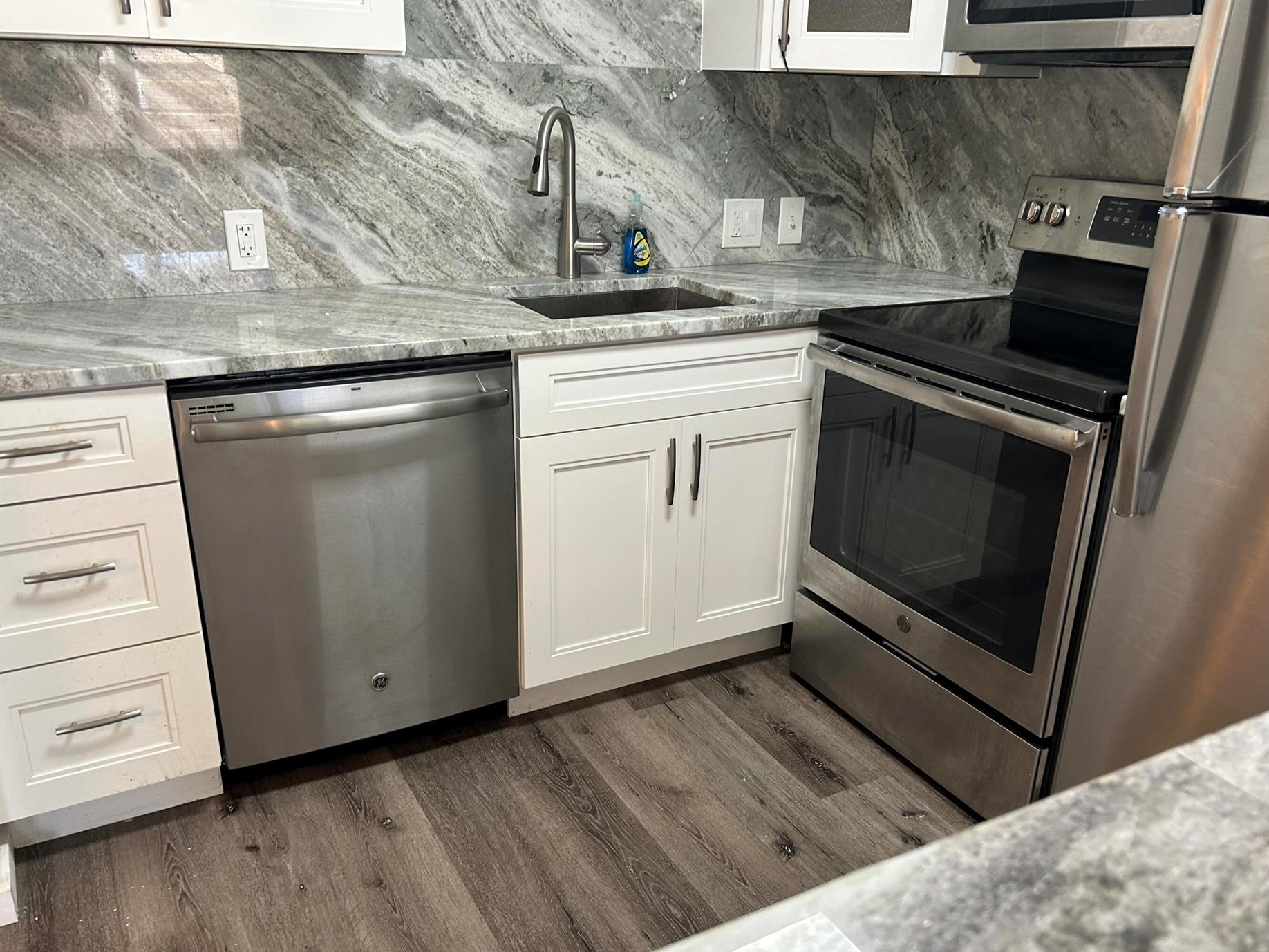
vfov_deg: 48.2
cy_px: 515
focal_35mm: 29
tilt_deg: -21.5
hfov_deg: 61.6
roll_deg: -1.0
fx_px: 1063
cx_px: 653
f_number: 1.5
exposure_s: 1/60
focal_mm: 5.7
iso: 100
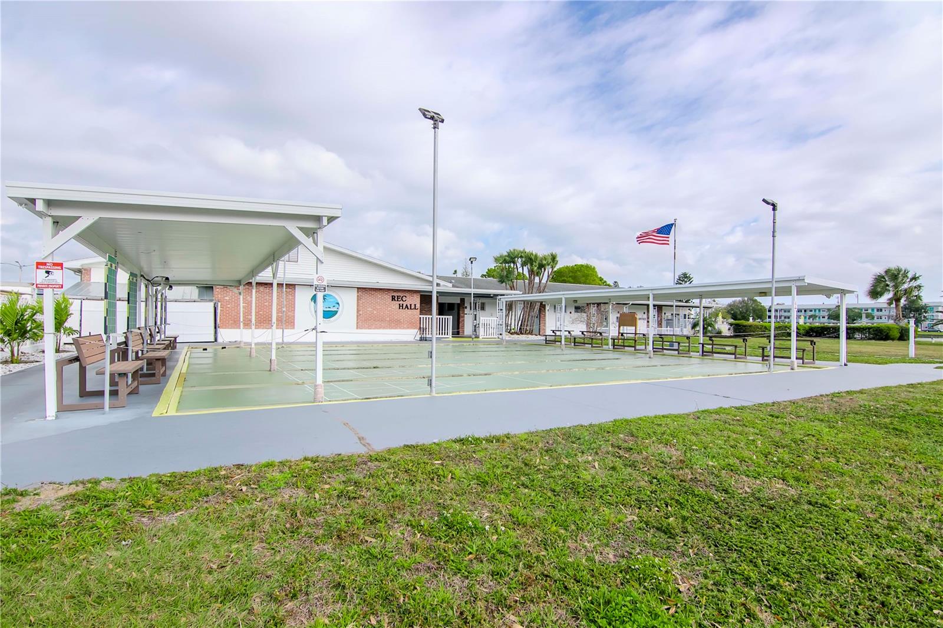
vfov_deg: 72.0
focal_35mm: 16
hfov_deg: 95.0
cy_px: 314
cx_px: 472
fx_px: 432
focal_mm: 11
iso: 500
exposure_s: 1/1600
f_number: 7.1
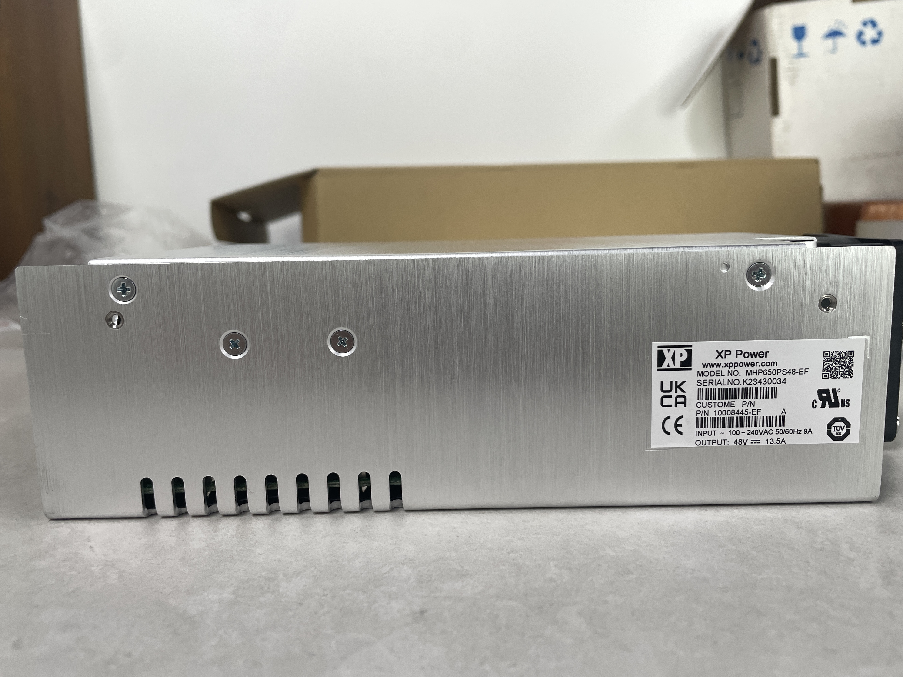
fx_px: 704
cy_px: 338
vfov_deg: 51.4
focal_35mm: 27
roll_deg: +1.6
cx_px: 466
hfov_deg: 65.3
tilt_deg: -9.4
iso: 64
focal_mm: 4.2
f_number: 1.6
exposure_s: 1/121
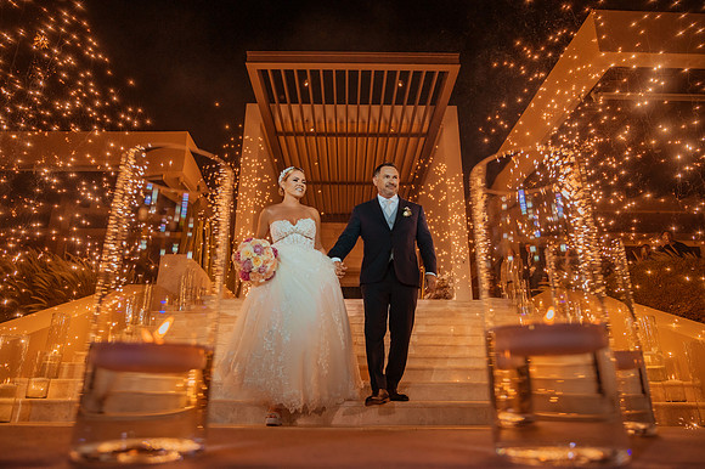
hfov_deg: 73.8
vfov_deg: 53.1
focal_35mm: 24
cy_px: 234
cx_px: 352
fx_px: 470
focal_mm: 24
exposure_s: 1/640
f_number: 4
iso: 1250
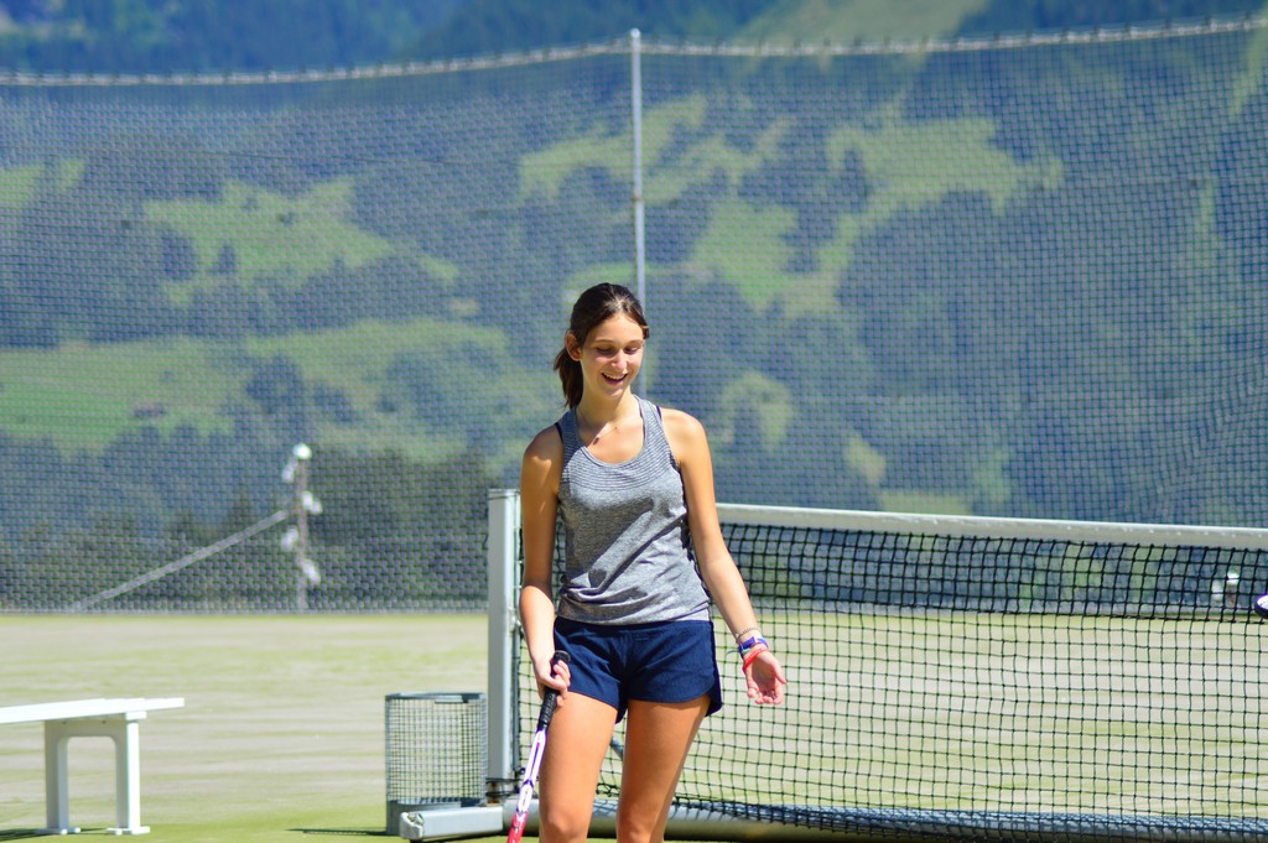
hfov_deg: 10.2
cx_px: 634
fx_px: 7127
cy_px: 422
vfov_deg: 6.8
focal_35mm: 202
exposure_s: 1/1000
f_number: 4.2
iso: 140
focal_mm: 135
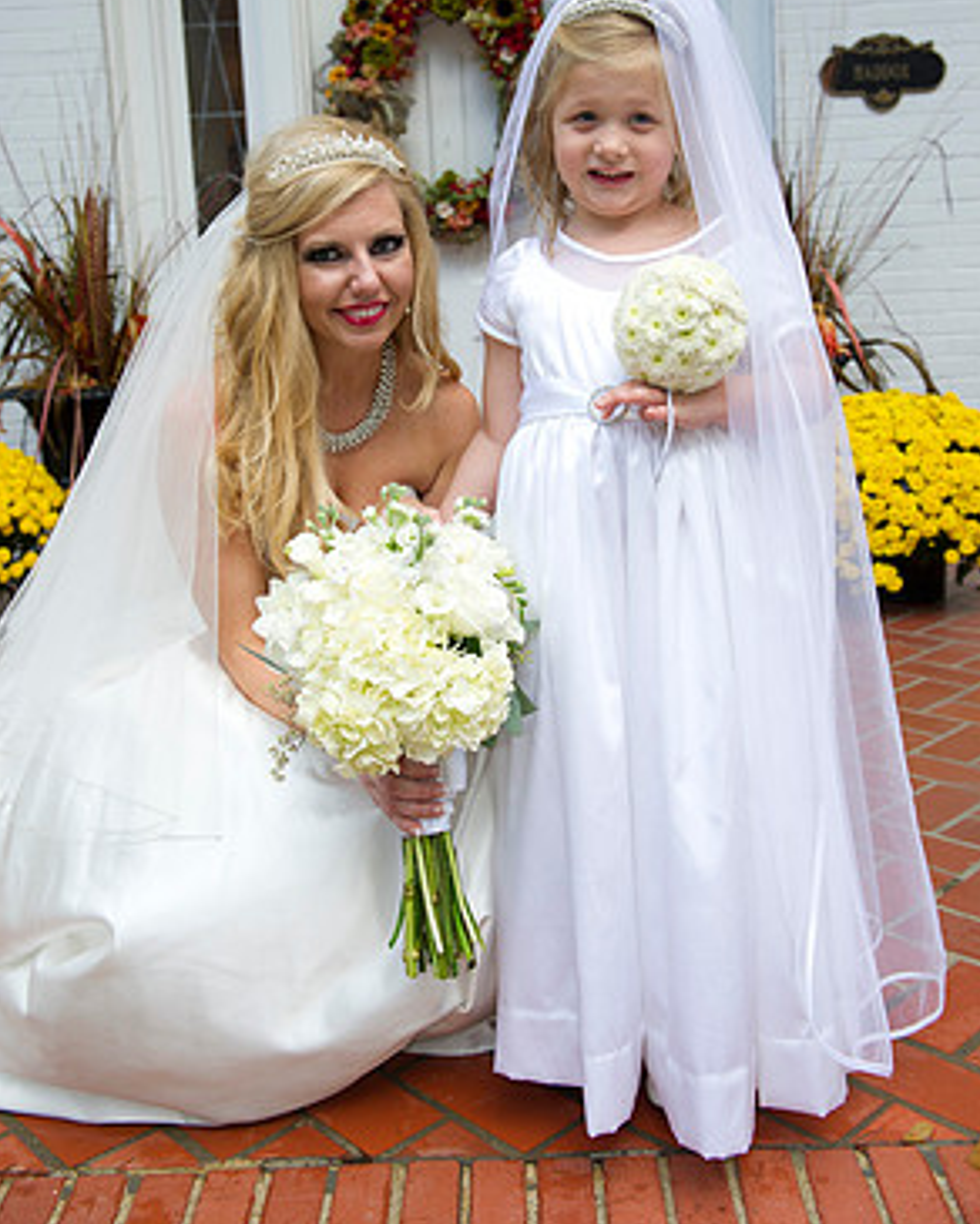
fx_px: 1341
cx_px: 498
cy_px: 486
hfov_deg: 40.1
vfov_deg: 48.8
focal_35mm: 37
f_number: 5
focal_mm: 32
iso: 400
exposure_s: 1/200
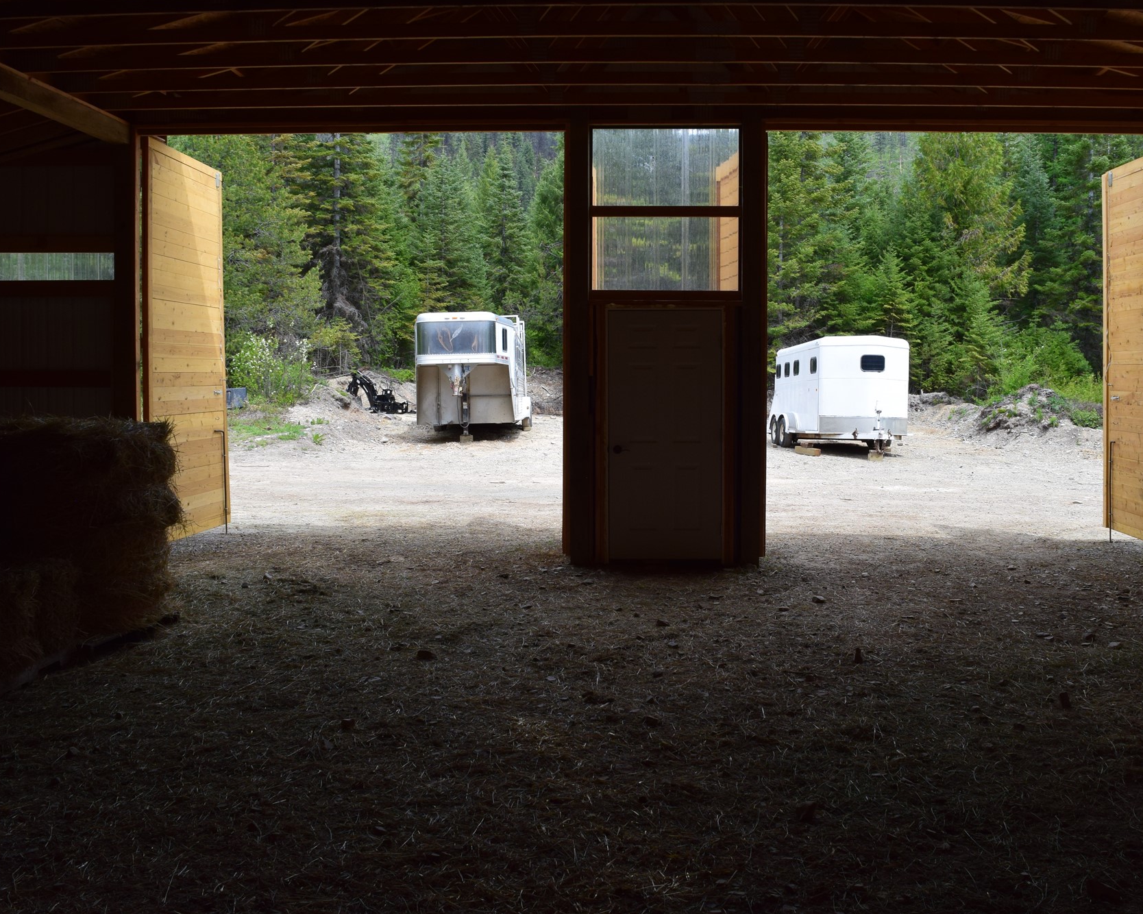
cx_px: 635
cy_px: 421
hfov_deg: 54.1
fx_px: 1116
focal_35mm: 33
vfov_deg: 44.5
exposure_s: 1/320
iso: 400
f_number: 10
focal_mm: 18
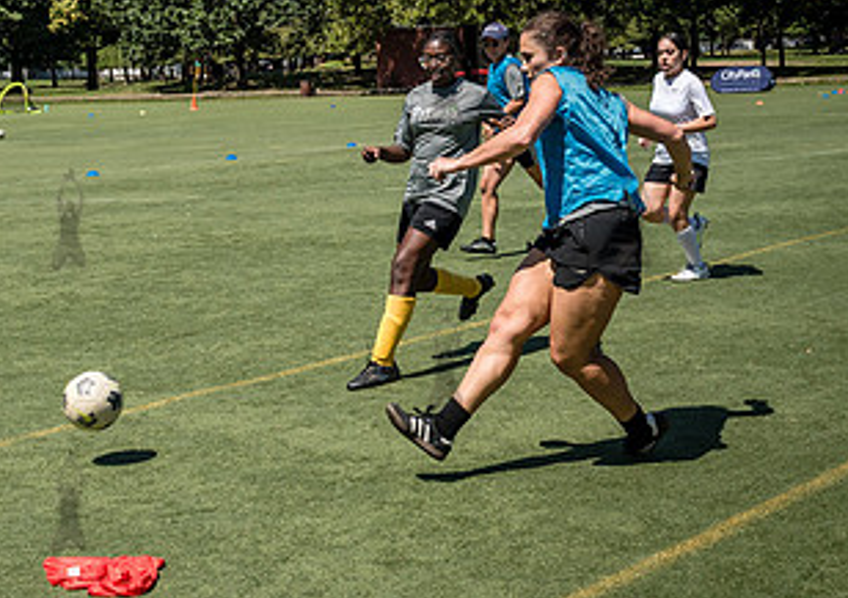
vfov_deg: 21.0
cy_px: 189
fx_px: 1606
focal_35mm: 67
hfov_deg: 29.6
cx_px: 471
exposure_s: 1/2000
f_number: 4
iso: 200
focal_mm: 24
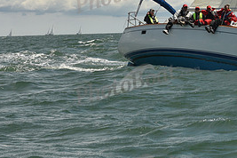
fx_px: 1001
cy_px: 24
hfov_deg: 13.3
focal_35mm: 152
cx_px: 247
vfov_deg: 9.0
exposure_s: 1/800
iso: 320
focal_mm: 70
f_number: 13
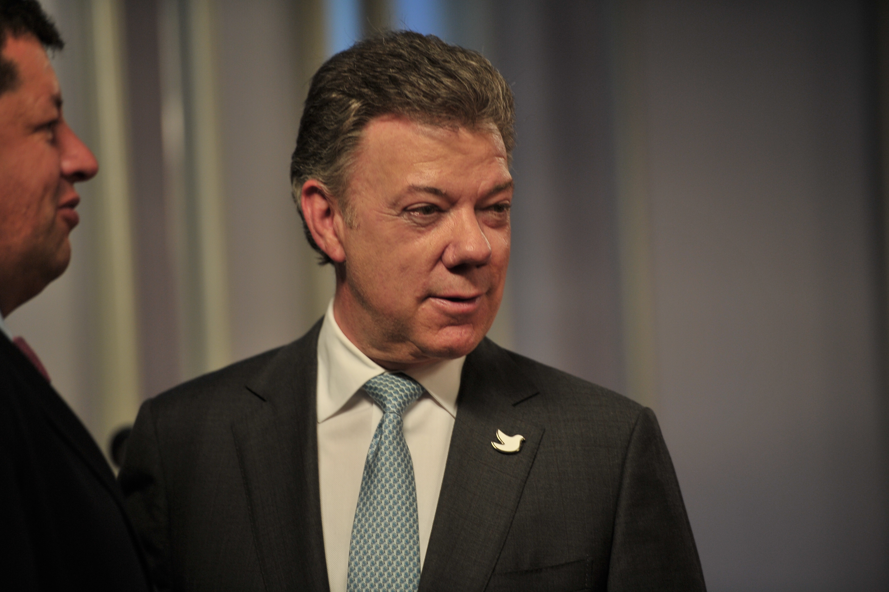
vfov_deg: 6.9
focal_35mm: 200
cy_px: 296
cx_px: 444
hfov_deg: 10.3
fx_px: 4936
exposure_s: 1/160
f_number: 2.8
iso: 640
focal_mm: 200
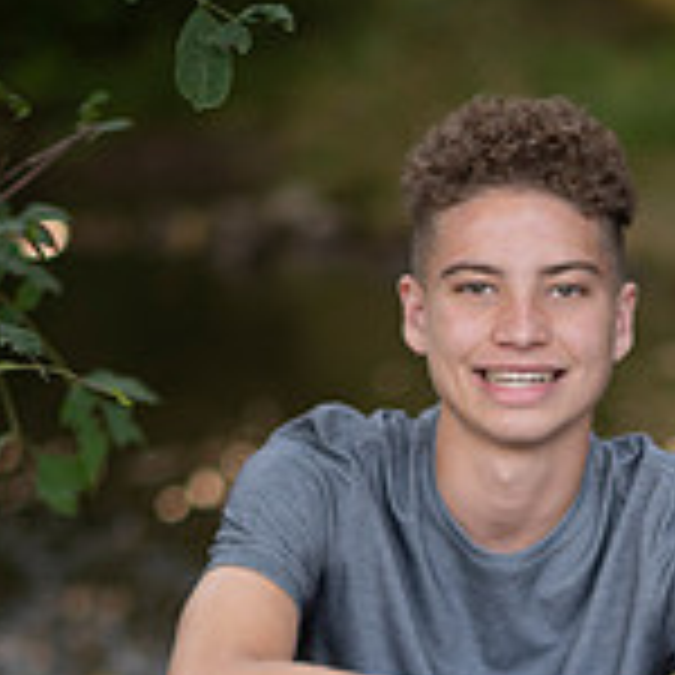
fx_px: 4787
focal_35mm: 217
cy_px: 783
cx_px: 500
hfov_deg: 8.1
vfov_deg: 8.0
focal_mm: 85
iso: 125
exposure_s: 1/320
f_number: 1.8
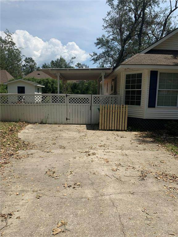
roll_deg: -1.4
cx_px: 89
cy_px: 118
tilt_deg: -6.9
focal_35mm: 26
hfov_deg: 53.1
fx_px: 178
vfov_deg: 67.3
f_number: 1.8
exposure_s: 1/2611
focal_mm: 4.25
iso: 25
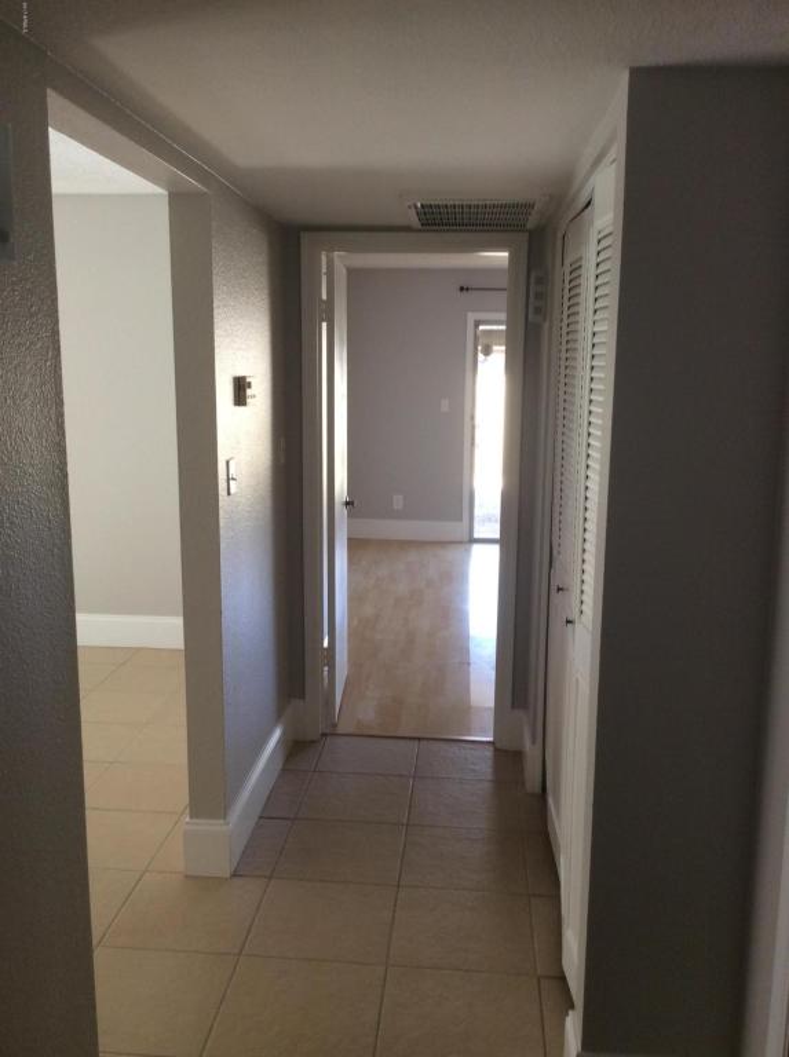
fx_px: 976
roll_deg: -0.2
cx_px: 394
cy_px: 528
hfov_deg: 44.0
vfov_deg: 56.9
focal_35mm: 32
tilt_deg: -10.6
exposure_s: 1/24
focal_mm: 3.3
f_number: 2.4
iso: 40
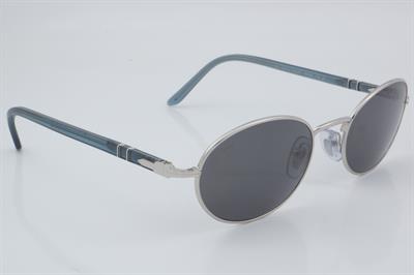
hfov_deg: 27.0
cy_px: 138
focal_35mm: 75
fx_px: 862
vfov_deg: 18.2
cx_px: 207
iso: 100
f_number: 32
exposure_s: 1/3
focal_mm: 50
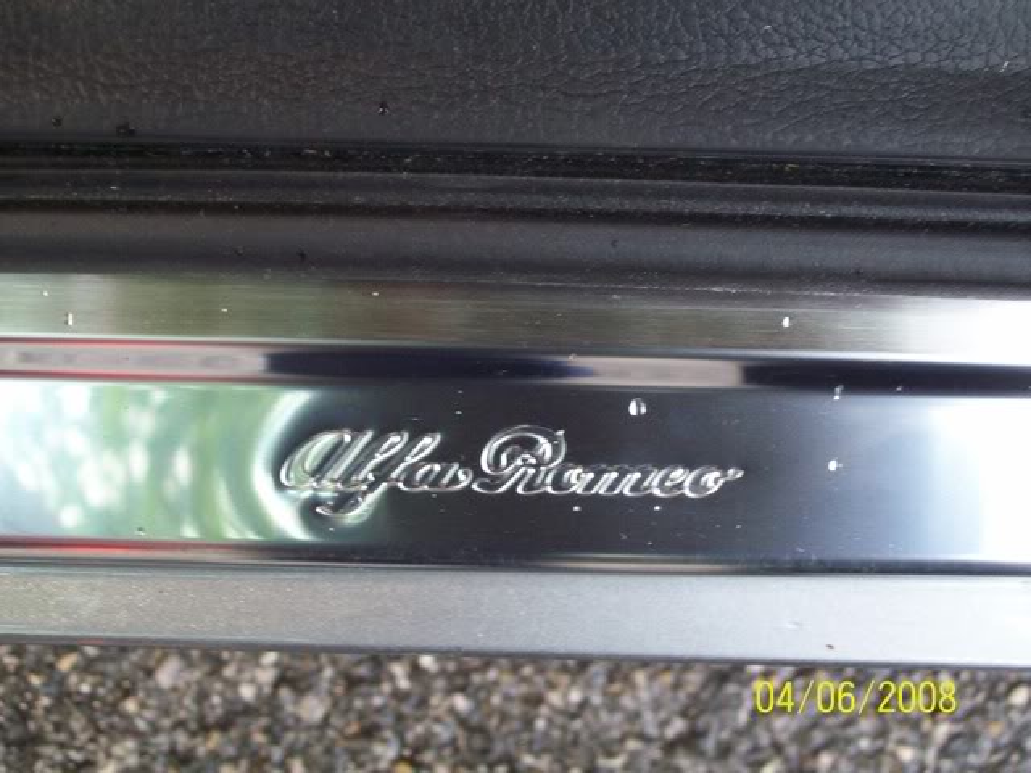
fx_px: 1668
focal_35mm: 56
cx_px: 516
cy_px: 386
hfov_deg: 34.3
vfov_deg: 26.1
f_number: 3.4
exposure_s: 1/17.2
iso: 160
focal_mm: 9.4
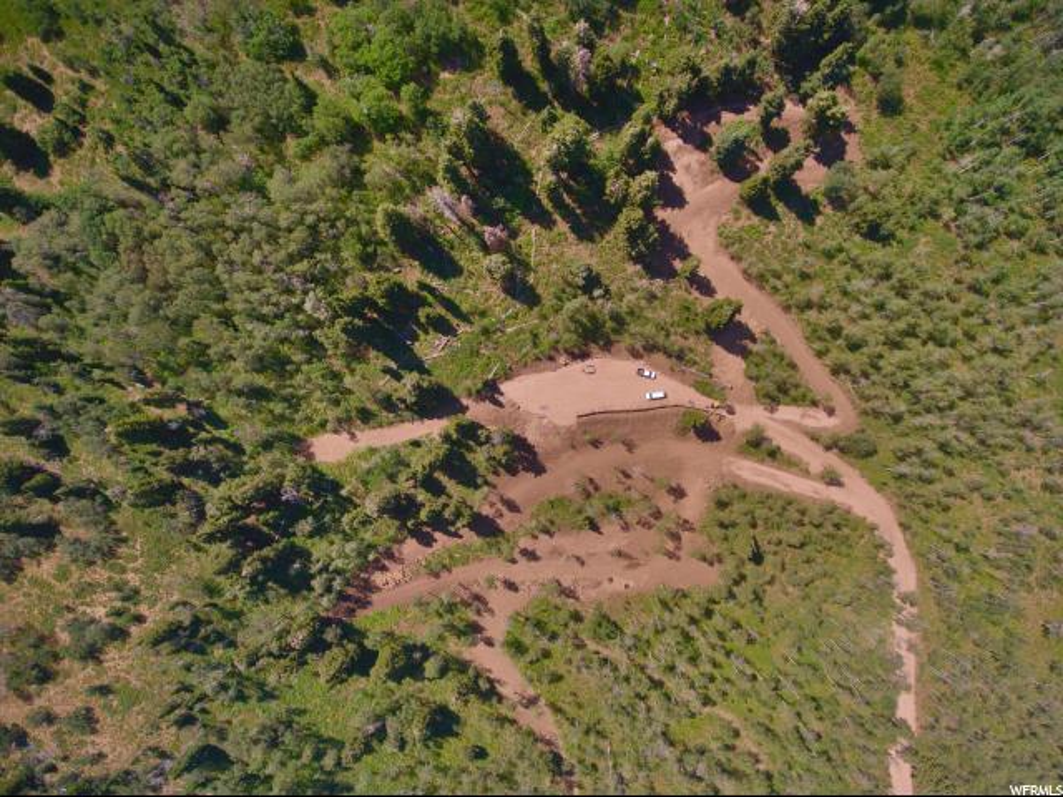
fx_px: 614
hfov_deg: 81.7
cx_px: 532
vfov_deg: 66.0
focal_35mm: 20
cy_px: 398
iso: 100
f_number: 2.8
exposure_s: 1/391
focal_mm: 3.61
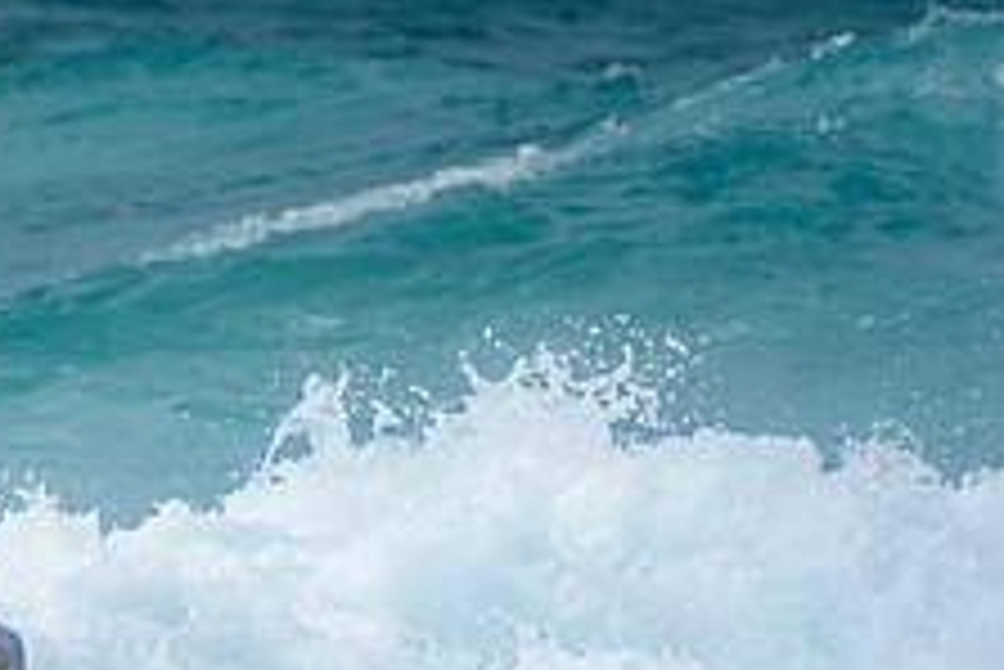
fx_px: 43533
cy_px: 789
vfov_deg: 0.9
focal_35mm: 1560
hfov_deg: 1.3
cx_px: -126
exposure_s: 1/2000
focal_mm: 400
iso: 320
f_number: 5.6
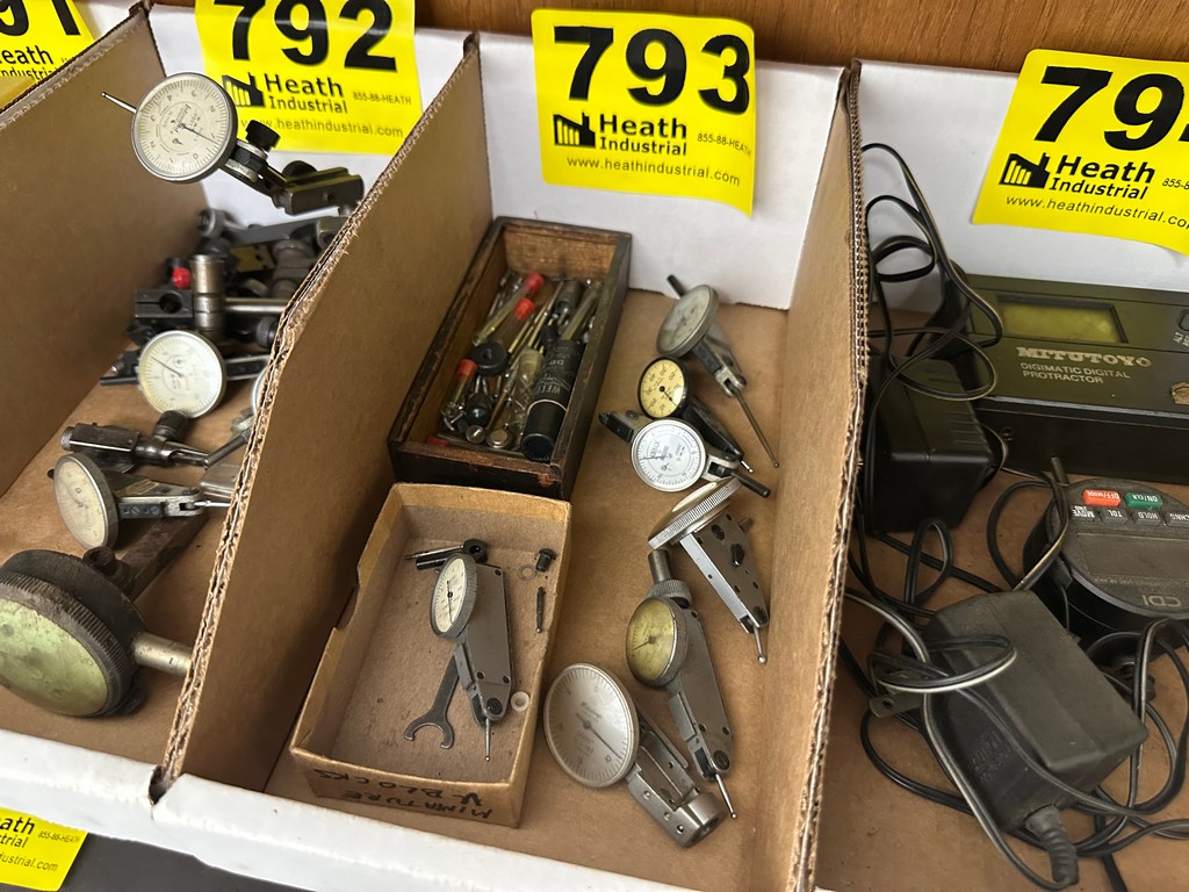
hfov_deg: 71.6
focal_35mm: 24
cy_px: 446
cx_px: 594
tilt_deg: -46.9
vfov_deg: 56.8
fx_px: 824
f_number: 1.78
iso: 640
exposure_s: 1/54
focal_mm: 6.86
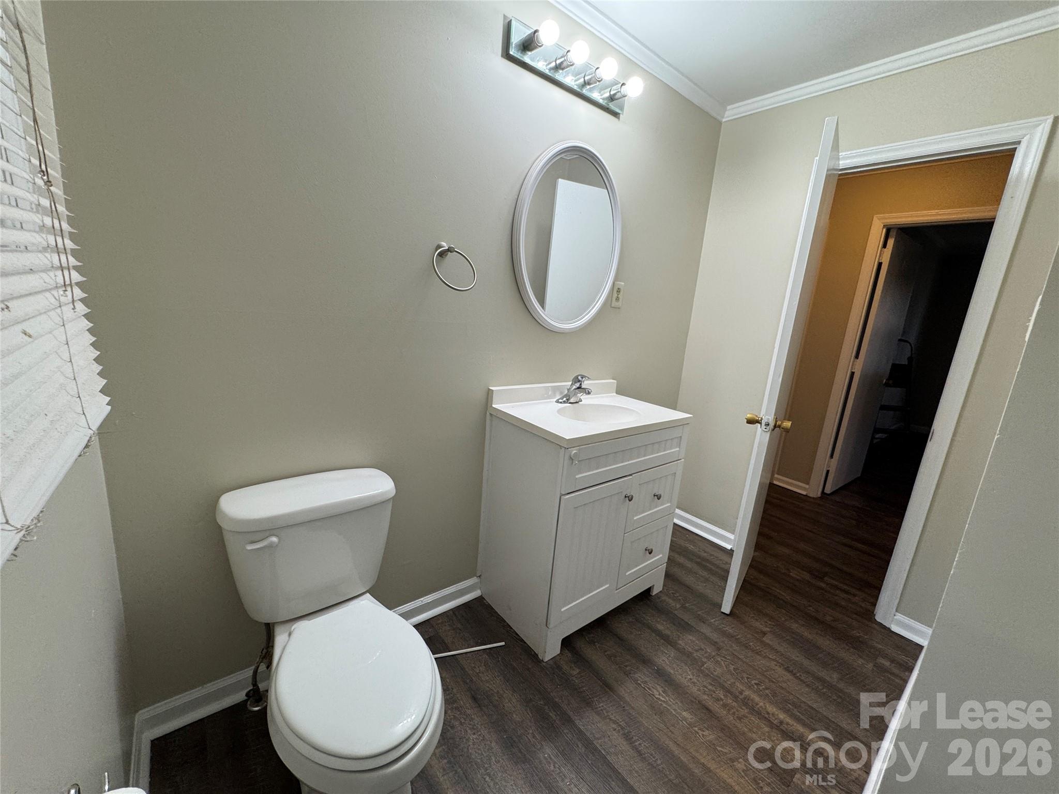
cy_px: 397
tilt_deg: -12.0
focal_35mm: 14
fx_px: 428
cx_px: 530
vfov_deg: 85.7
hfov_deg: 102.1
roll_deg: -4.9
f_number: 2.2
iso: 160
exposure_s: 1/120
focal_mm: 2.22
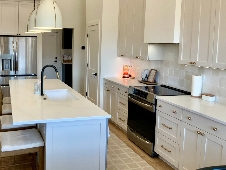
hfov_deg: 47.1
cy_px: 69
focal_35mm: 39
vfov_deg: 36.7
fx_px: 255
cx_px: 76
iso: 32
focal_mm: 3
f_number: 1.8
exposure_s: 1/120
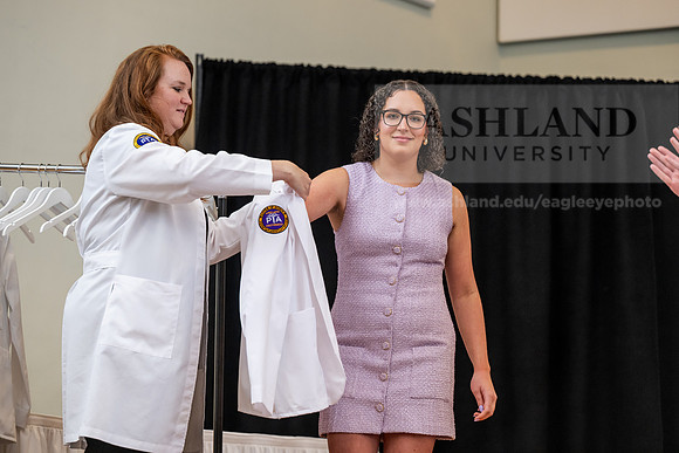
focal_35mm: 120
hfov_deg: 17.1
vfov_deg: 11.4
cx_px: 340
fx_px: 2264
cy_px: 226
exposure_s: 1/200
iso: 1600
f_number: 3.5
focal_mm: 120
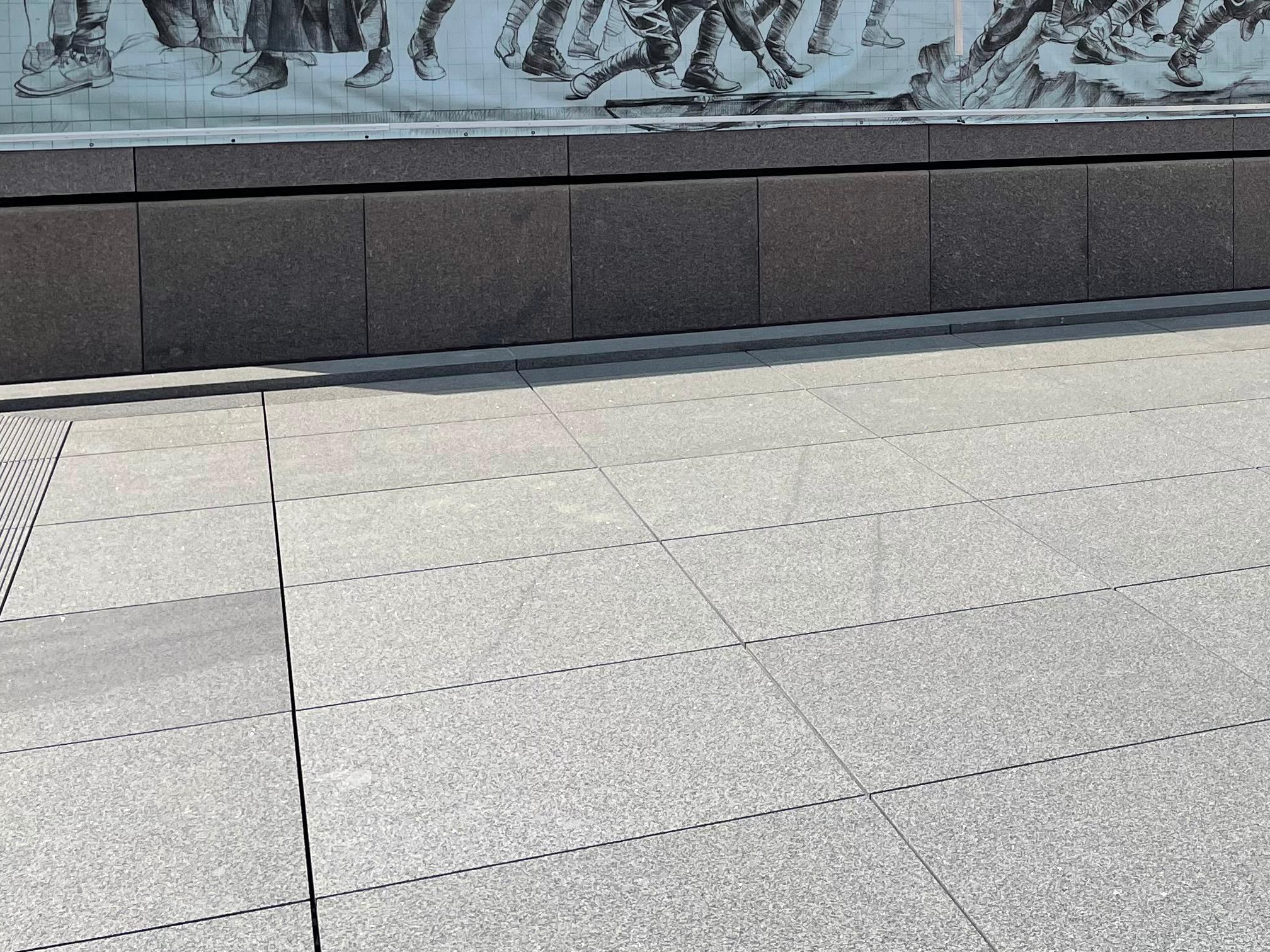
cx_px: 1156
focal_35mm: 52
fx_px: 1908
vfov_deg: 27.3
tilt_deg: -3.4
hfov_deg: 34.6
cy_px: 156
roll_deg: +0.4
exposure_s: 1/3861
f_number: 1.6
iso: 32
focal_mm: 4.2
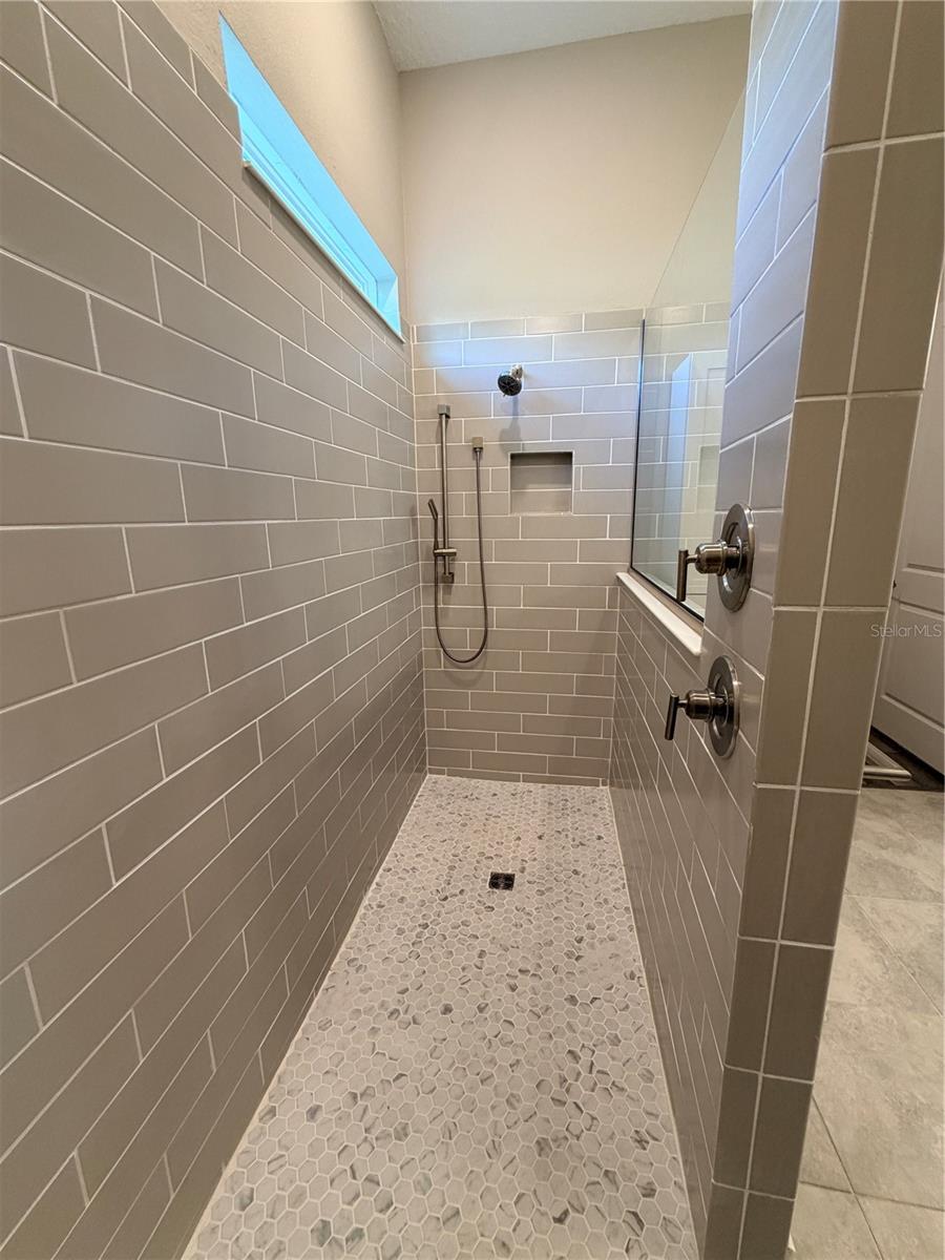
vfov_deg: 102.1
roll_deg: +1.0
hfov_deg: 85.7
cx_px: 472
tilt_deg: -11.8
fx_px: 510
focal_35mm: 14
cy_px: 630
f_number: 2.2
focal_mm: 2.22
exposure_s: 1/60
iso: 200
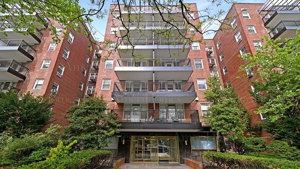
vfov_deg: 70.1
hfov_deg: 103.0
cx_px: 148
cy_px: 98
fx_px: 119
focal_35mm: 15
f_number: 5.6
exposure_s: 1/250
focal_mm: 14
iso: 140
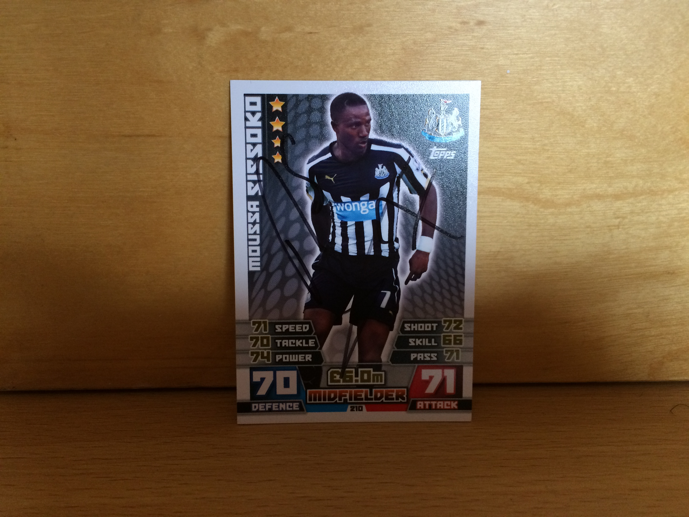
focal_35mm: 29
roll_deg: +0.9
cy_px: 258
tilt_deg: -16.1
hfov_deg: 61.7
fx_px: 577
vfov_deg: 48.2
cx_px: 344
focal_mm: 4.15
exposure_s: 1/30
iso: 160
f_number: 2.2
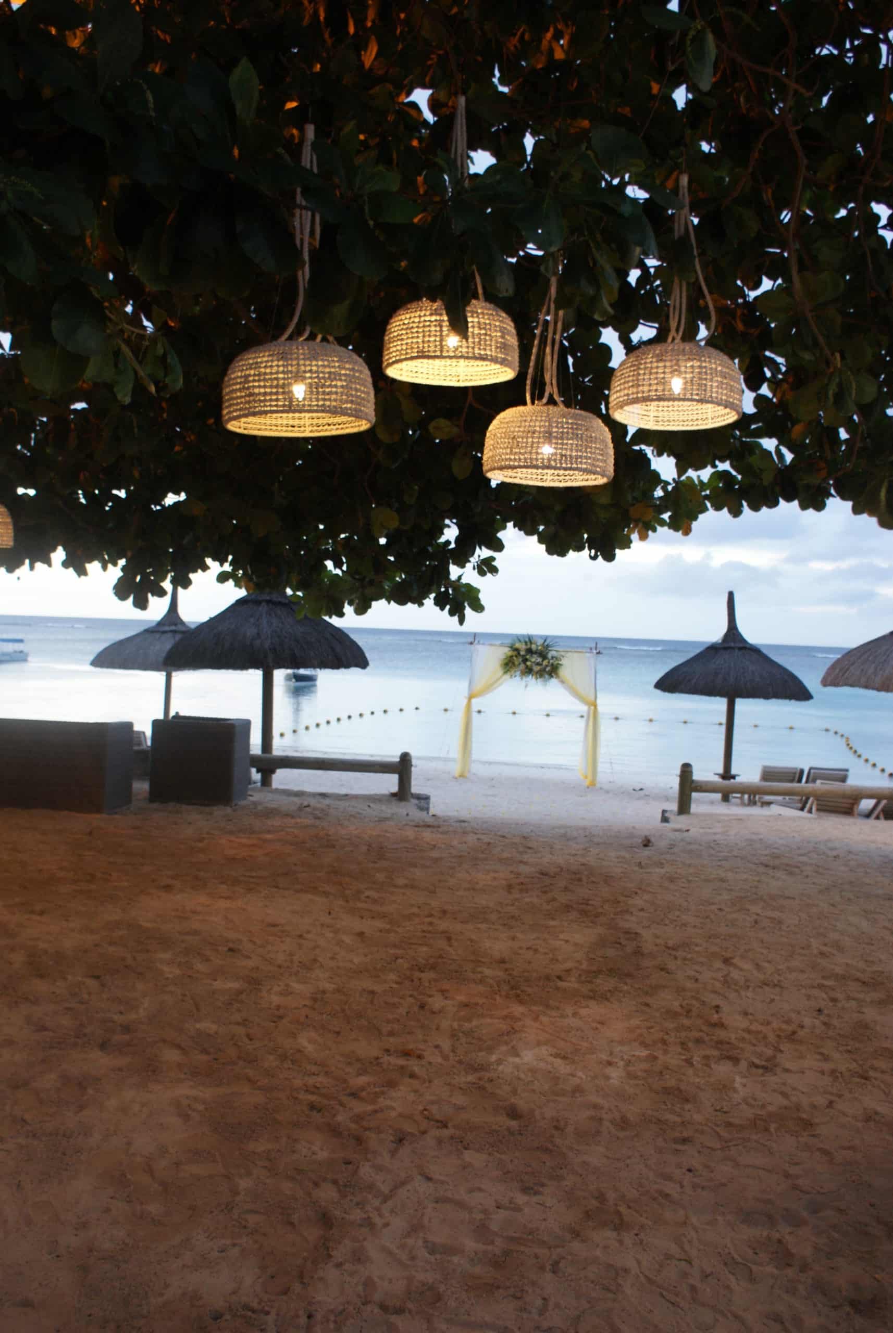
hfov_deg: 43.7
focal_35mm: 30
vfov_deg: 61.9
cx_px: 446
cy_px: 666
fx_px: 1113
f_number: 4
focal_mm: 20
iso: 400
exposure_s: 1/20
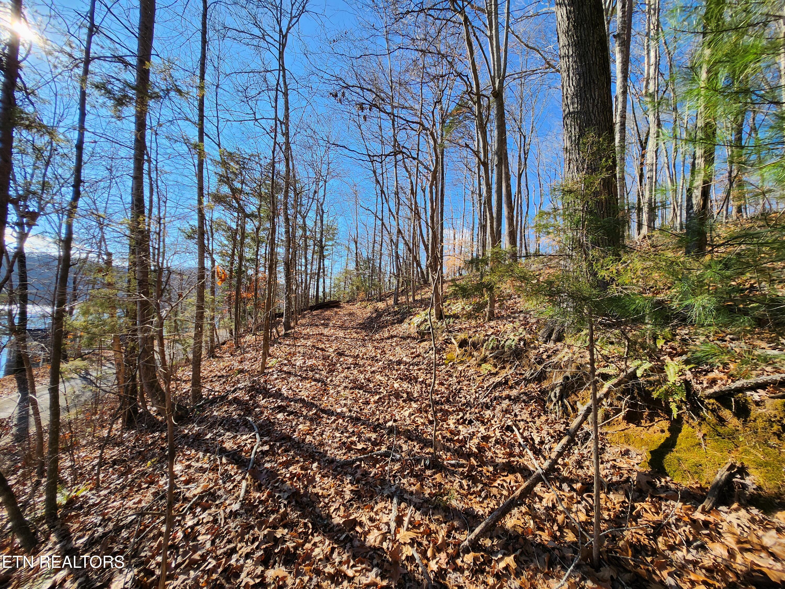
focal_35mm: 13
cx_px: 392
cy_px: 294
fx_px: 295
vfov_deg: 89.9
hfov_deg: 106.2
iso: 32
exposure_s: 1/453
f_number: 2.2
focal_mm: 1.74
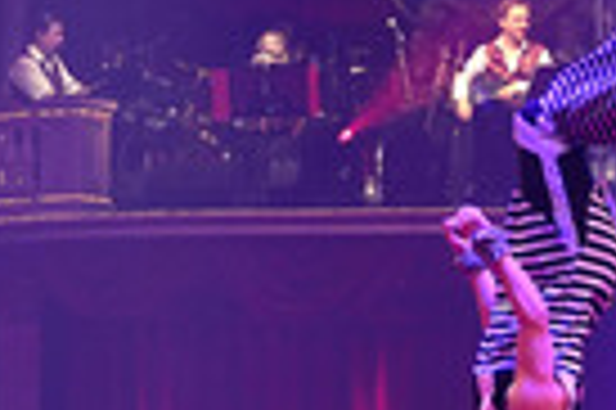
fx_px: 2871
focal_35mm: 168
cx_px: 196
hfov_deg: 12.2
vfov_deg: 8.1
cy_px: 342
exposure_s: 1/500
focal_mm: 51
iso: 1000
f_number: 2.8
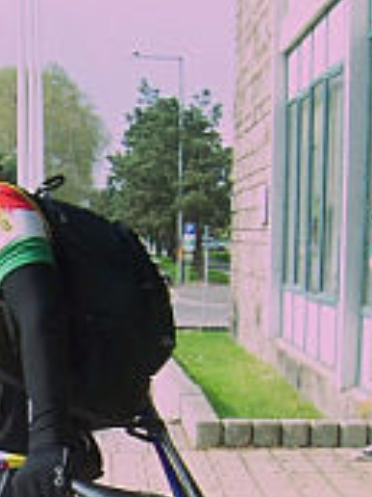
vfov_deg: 21.4
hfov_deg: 15.9
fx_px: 1275
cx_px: -95
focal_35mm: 89
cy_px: 480
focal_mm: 5.6
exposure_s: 1/250
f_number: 5.6
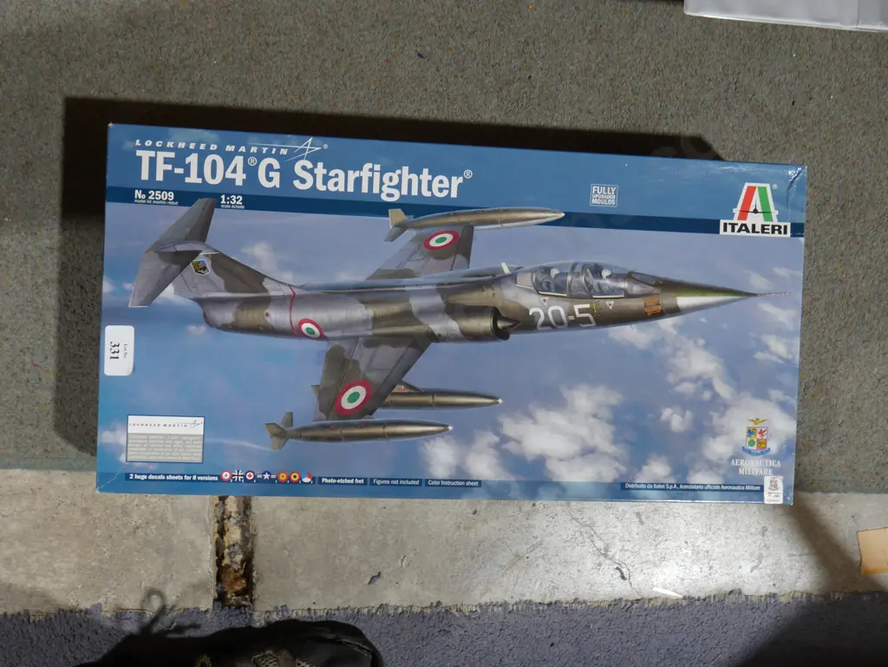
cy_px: 334
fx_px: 1027
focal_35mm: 40
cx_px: 444
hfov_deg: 46.8
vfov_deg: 36.0
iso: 400
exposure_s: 1/60
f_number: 4.4
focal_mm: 20
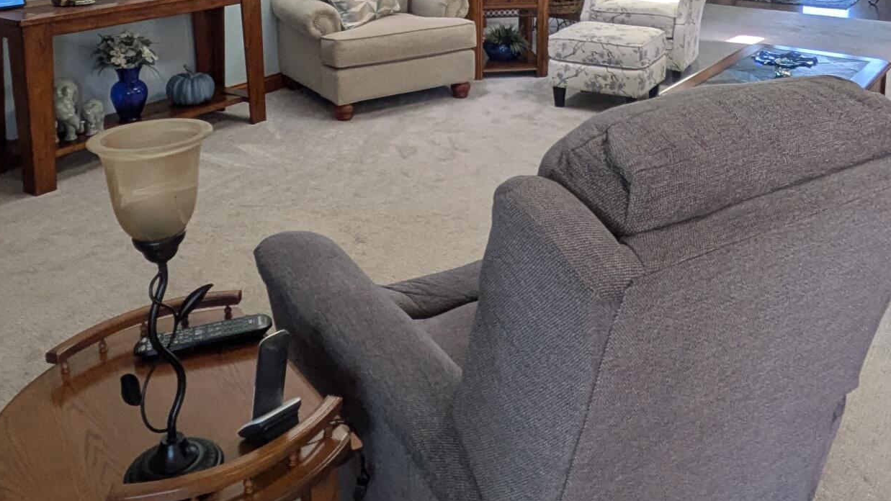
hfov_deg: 53.7
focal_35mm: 37
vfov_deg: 29.3
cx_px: 531
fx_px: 874
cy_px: -29
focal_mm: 1.83
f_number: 2.2
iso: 77
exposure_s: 1/120
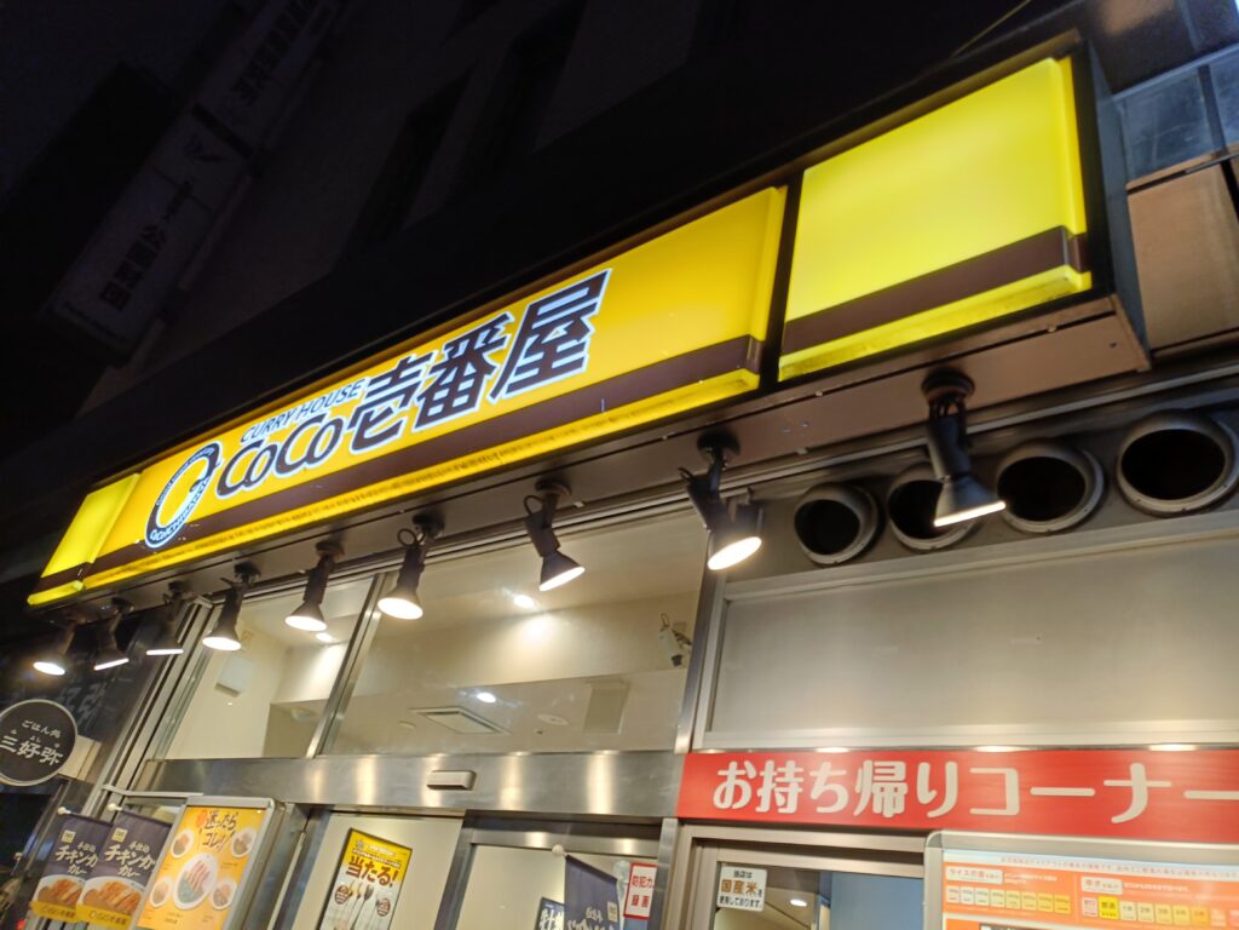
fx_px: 895
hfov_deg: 69.4
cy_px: 465
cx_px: 620
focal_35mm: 25
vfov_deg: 54.9
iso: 500
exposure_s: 1/50
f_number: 1.7
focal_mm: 4.7
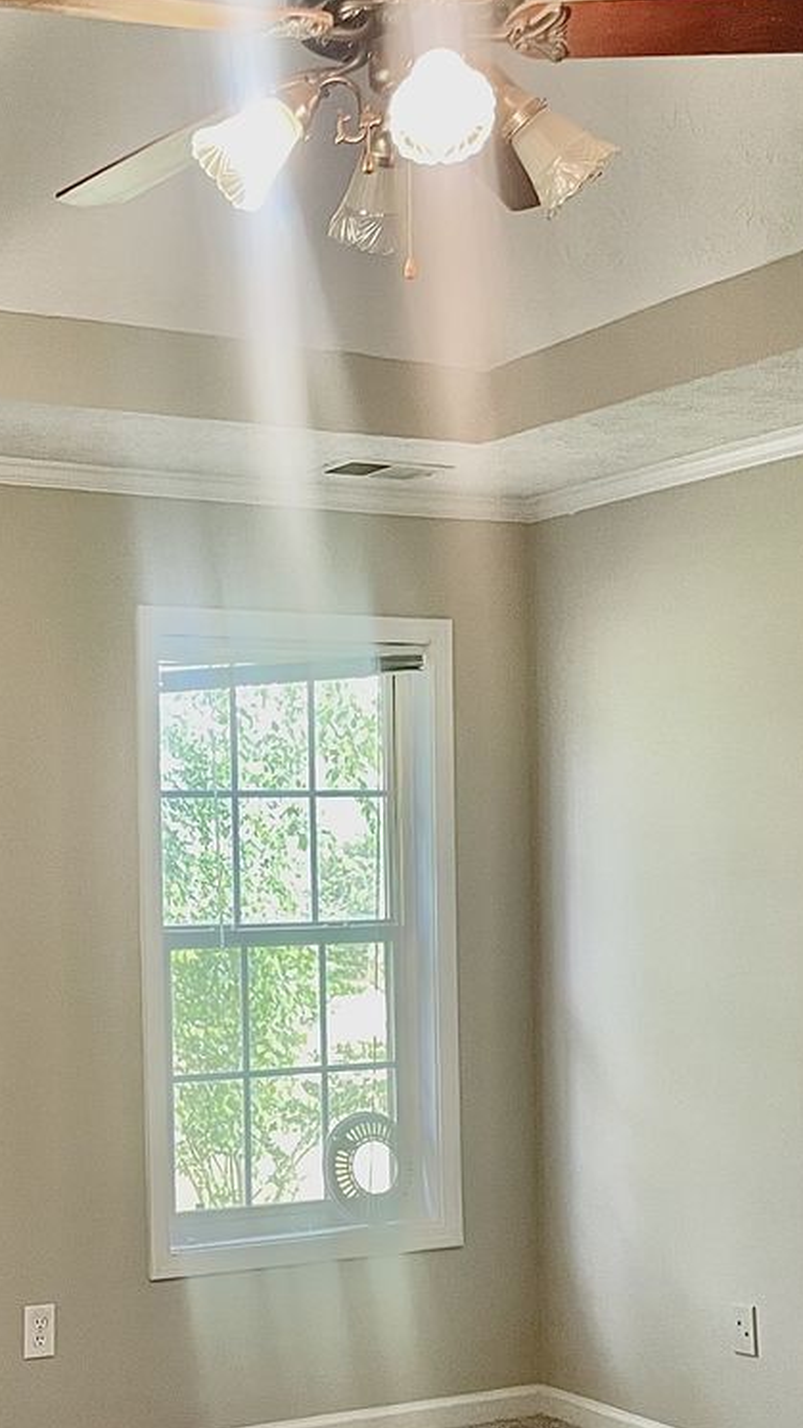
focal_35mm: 57
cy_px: 854
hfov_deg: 20.7
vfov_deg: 36.5
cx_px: 119
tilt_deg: +1.3
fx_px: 2158
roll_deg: +0.9
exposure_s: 1/60
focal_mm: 4.2
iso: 100
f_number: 1.6
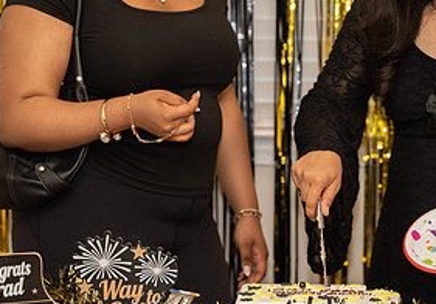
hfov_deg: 11.6
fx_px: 2125
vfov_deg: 8.2
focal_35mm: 173
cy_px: 150
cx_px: 423
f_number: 2.8
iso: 800
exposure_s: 1/160
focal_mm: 77
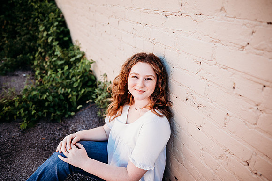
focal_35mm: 24
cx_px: 136
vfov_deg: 53.2
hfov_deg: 73.7
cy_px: 90
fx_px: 181
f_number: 2
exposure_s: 1/400
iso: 100
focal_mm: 24
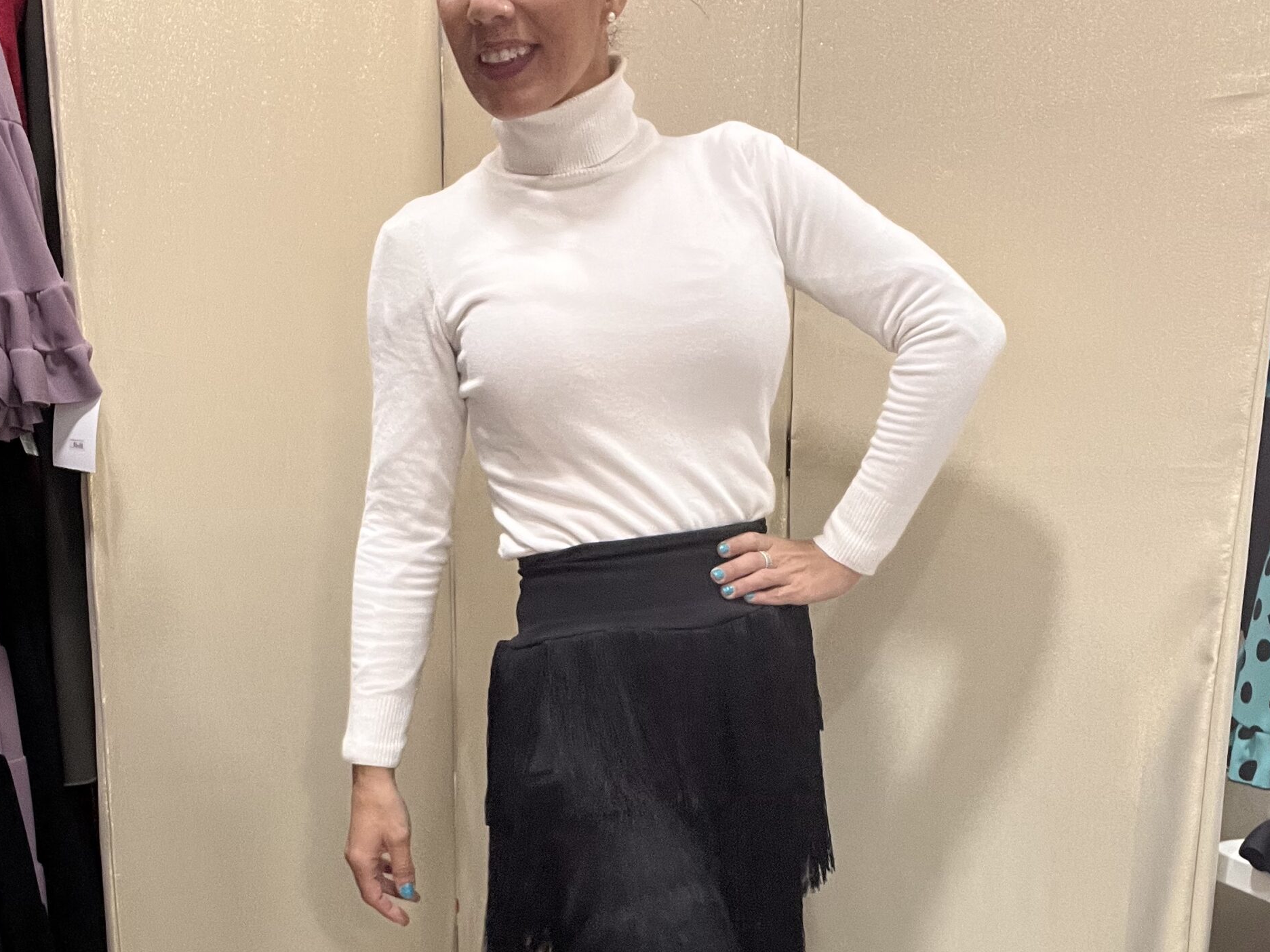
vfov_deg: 33.8
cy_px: 801
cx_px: 632
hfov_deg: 45.8
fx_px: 1504
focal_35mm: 41
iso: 160
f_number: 2.2
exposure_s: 1/50
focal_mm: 2.71
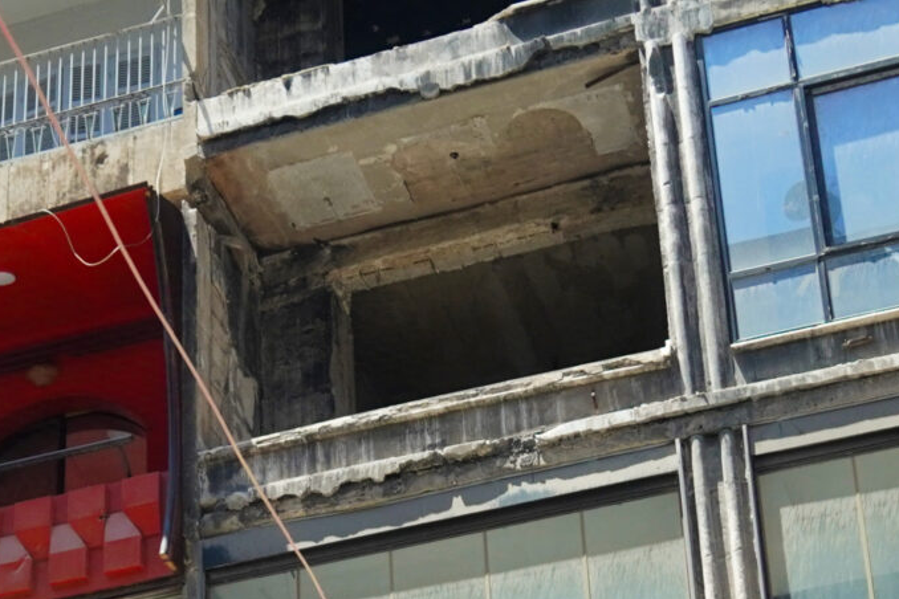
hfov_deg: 19.9
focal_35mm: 102
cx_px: 269
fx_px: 2547
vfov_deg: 13.0
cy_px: 781
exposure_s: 1/160
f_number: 4
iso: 320
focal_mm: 18
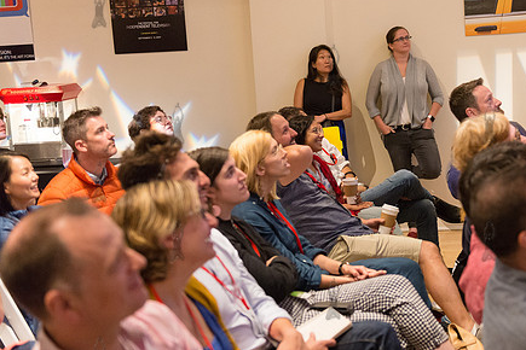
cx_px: 333
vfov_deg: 24.2
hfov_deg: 35.4
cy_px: 182
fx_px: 818
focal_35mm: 56
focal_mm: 42
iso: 4000
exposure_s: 1/200
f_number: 2.8
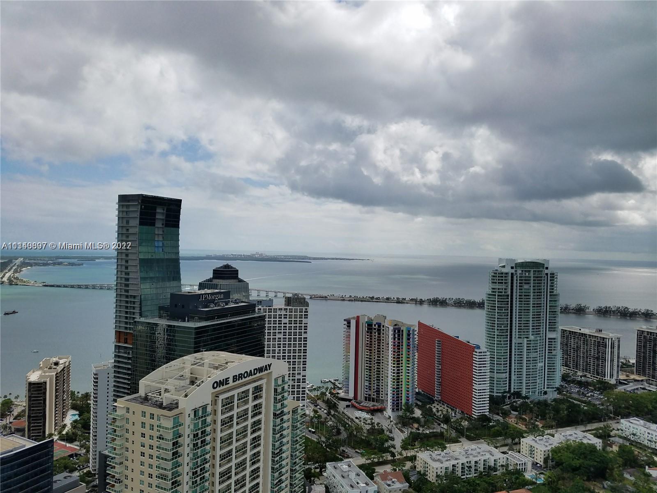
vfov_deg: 53.1
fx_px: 493
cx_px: 328
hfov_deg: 67.3
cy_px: 246
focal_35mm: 26
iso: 50
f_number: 1.7
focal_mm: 4.2
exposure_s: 1/6592
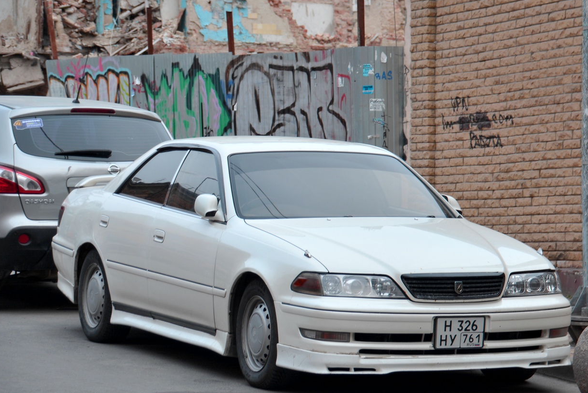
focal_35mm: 138
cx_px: 346
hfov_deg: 14.9
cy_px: 200
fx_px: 2249
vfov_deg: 10.0
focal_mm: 75
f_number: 5.6
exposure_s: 1/125
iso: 200
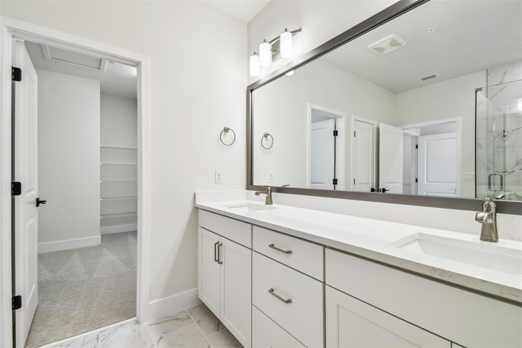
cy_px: 174
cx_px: 261
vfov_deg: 77.3
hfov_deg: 100.4
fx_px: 217
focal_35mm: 15
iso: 100
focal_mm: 10
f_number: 7.1
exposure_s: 1/8
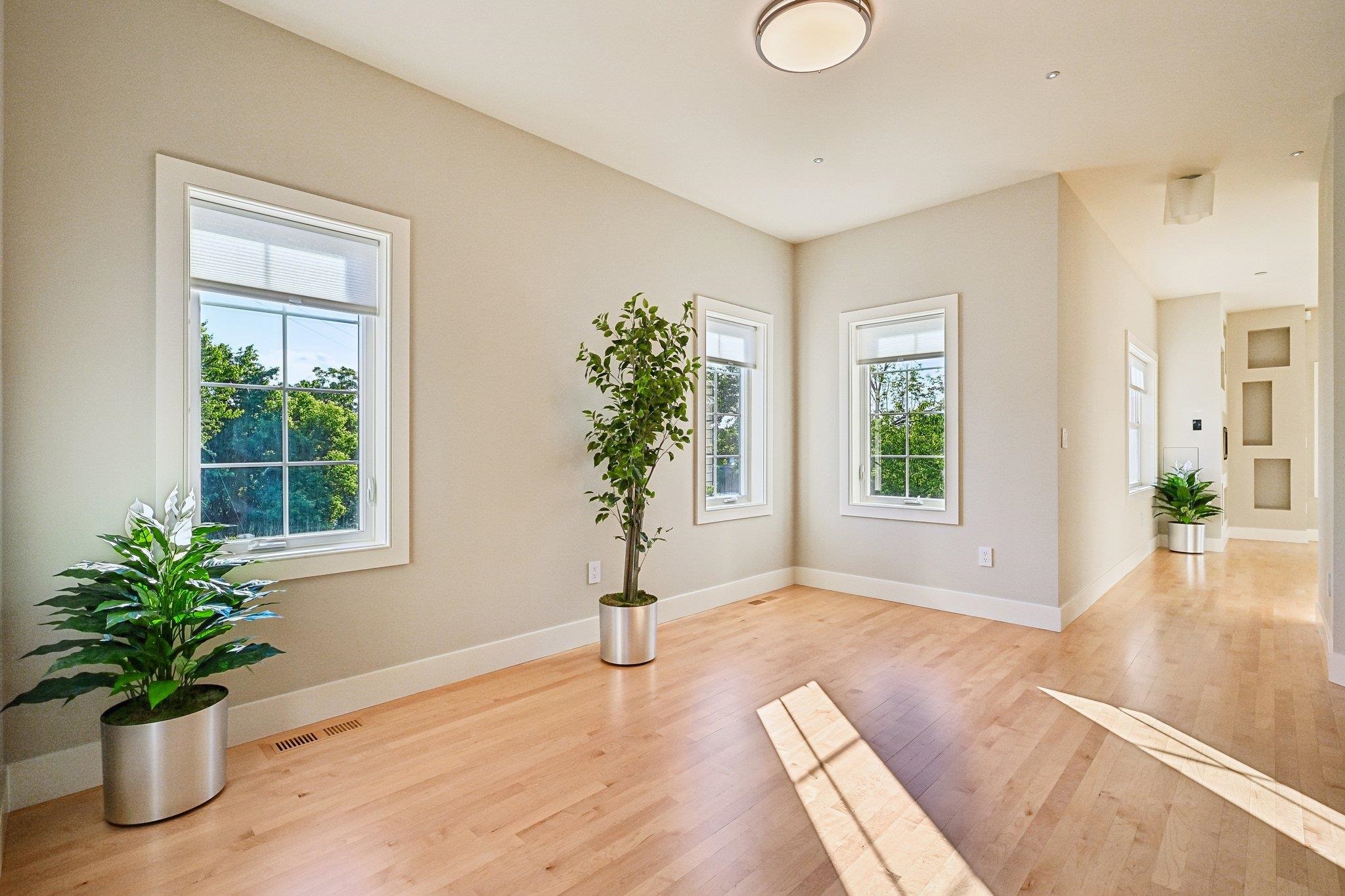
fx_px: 598
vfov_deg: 73.7
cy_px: 448
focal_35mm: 16
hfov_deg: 96.7
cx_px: 672
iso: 400
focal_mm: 16
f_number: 8
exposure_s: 1/320
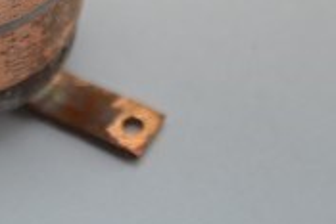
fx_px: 2819
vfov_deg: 4.5
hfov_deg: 6.8
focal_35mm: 302
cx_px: -63
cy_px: -93
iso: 250
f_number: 5.6
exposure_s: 1/125
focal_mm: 55
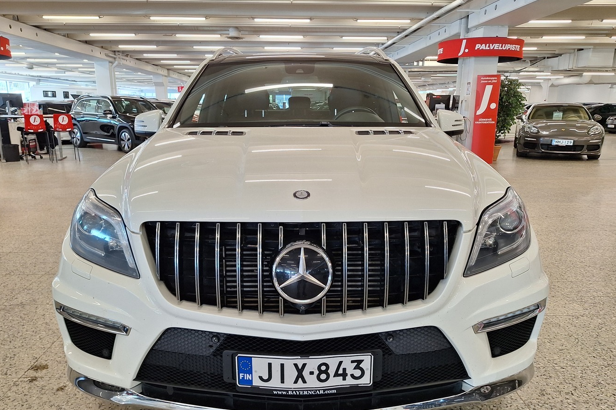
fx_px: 445
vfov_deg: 49.4
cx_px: 303
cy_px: 233
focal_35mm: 26
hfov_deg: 69.4
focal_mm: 5.54
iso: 50
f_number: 1.8
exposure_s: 1/100
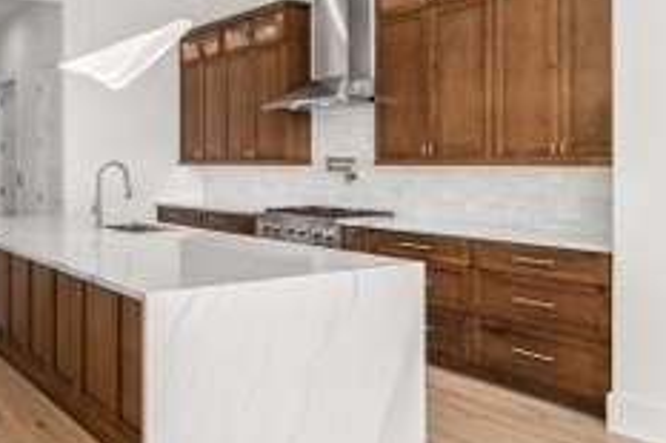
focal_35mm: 33
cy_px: 160
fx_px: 610
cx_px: 100
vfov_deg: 39.6
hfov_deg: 52.2
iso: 400
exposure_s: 1/80
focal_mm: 16
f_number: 8
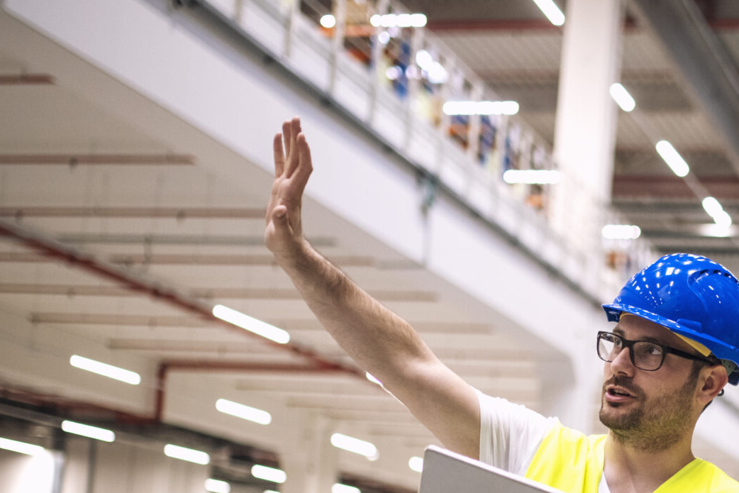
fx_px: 1766
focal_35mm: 86
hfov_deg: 23.1
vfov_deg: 15.6
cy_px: 500
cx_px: 657
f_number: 1.4
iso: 500
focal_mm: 35
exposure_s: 1/250
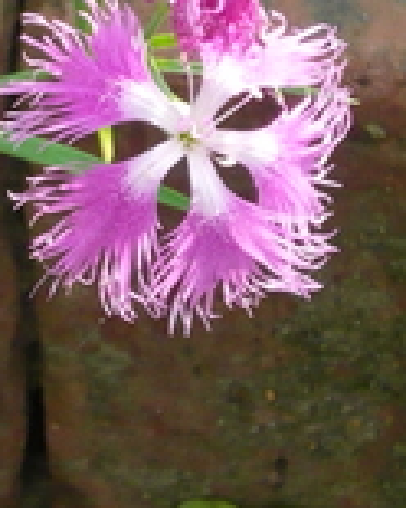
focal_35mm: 423
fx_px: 6353
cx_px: -131
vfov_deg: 4.6
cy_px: 126
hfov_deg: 3.7
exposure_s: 1/125
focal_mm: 16.5
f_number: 5.1
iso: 250
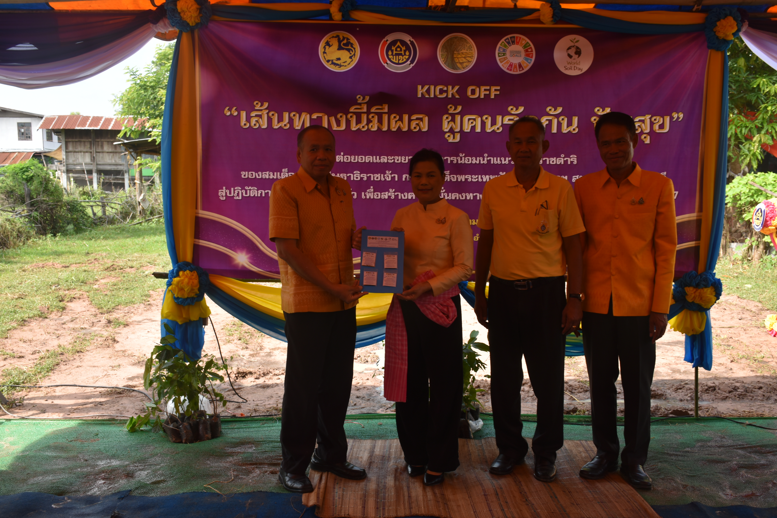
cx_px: 388
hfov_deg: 55.1
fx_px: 745
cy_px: 259
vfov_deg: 38.4
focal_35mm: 34
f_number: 6.3
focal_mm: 23
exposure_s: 1/160
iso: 100
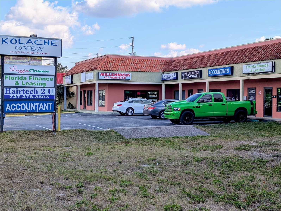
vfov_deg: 29.7
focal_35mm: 49
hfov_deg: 38.9
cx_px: 140
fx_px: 398
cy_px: 106
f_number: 1.68
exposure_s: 1/858
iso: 20
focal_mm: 6.9
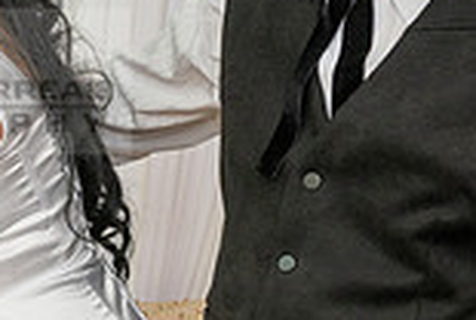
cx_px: -331
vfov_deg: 12.5
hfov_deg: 16.2
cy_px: 215
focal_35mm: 110
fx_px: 1457
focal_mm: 24
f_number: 4.5
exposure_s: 1/160
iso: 800
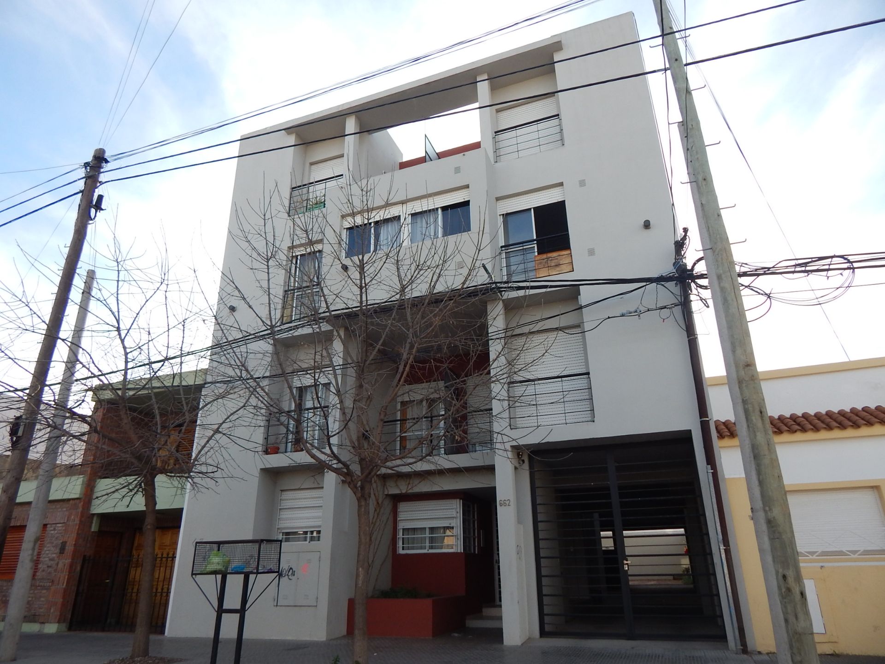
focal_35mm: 22
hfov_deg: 76.4
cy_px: 332
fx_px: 562
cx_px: 442
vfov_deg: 61.1
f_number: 3
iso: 125
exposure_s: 1/800
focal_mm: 4
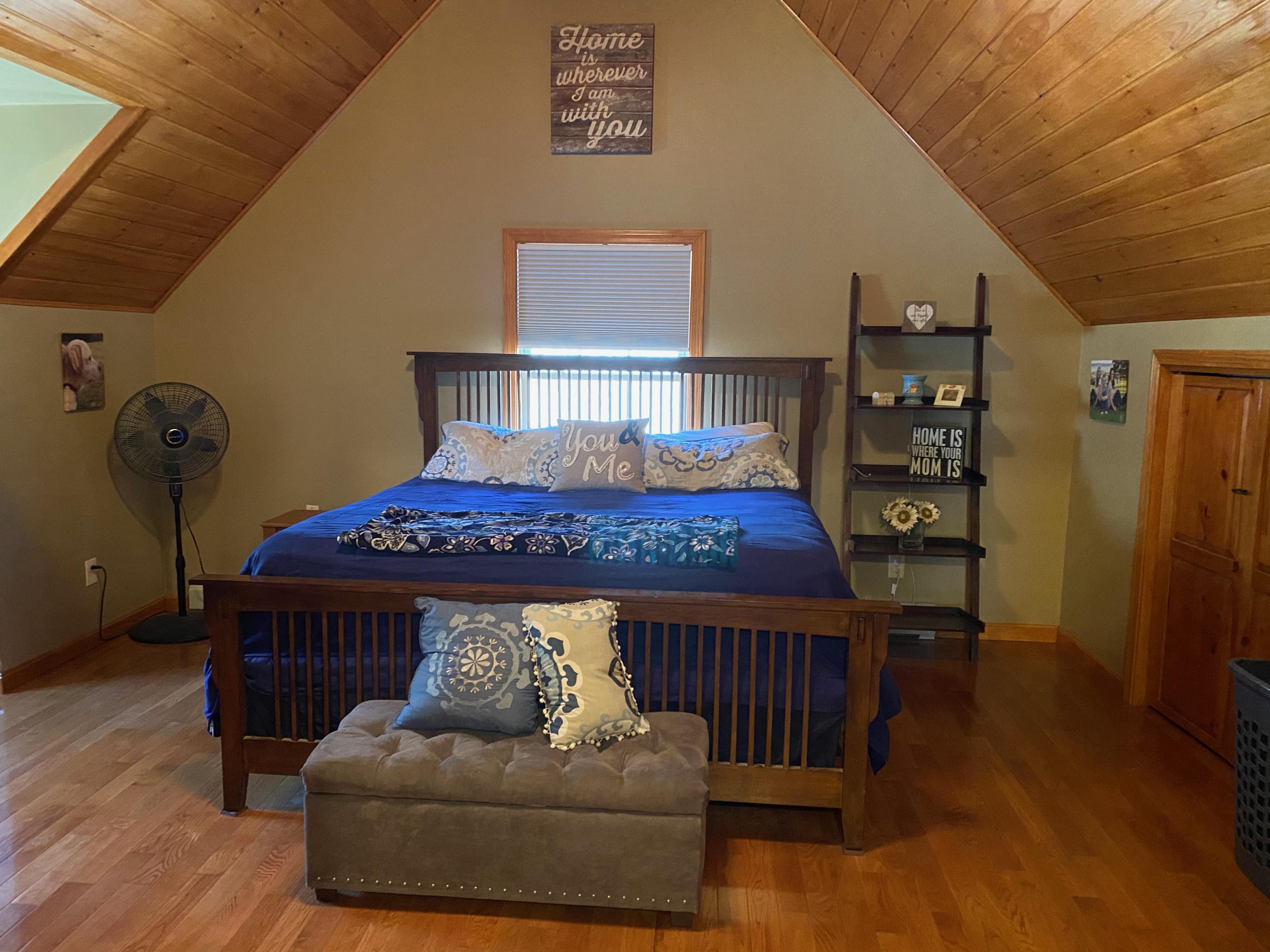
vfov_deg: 53.1
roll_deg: -1.5
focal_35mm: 26
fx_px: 954
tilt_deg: -7.4
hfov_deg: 67.3
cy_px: 476
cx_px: 635
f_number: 1.8
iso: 800
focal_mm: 4.25
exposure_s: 1/30
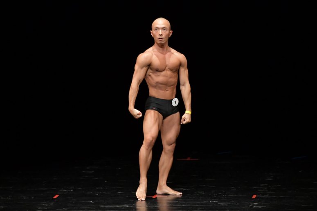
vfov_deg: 4.6
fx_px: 2640
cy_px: 106
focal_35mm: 300
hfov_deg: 6.9
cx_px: 158
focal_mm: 200
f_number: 5.6
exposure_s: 1/400
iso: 3200
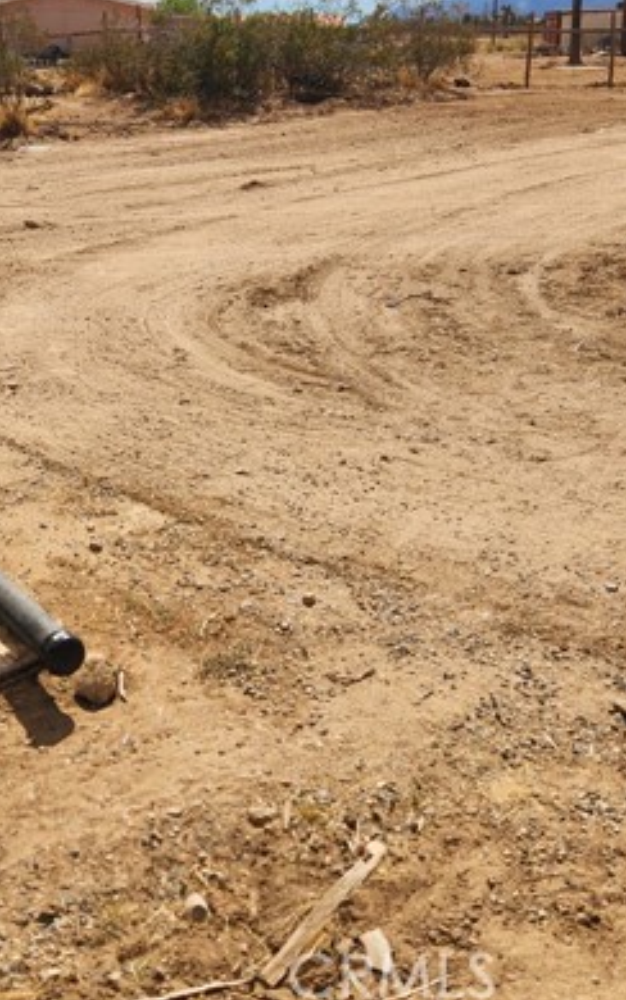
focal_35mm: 40
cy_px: 397
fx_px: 1091
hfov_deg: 31.7
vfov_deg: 48.9
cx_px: 203
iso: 20
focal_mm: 5.4
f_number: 1.8
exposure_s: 1/3151
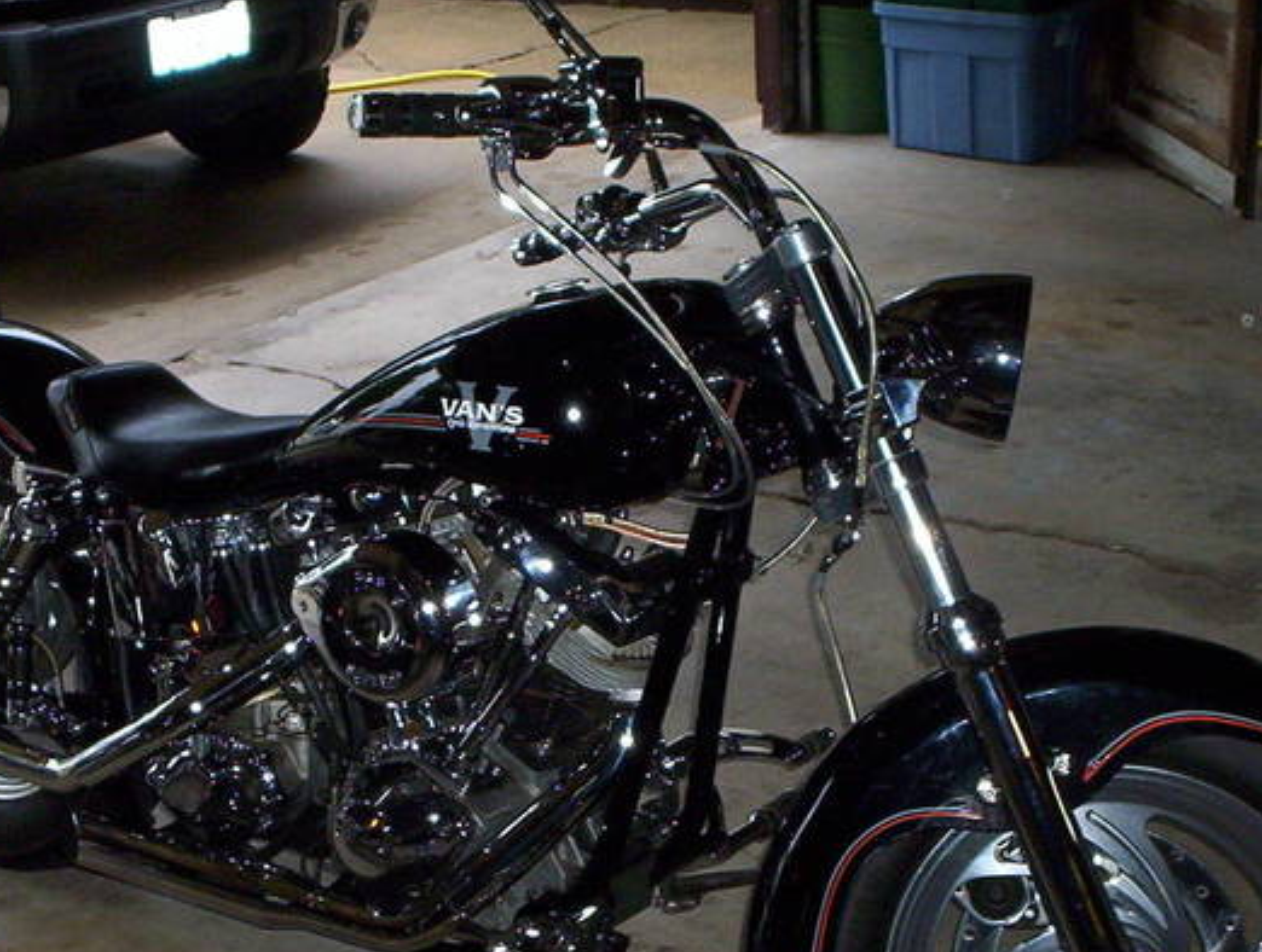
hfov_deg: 32.6
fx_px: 2156
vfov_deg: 24.8
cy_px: 615
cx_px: 600
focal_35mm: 59
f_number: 4.5
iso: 140
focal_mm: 4.99
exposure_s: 1/60
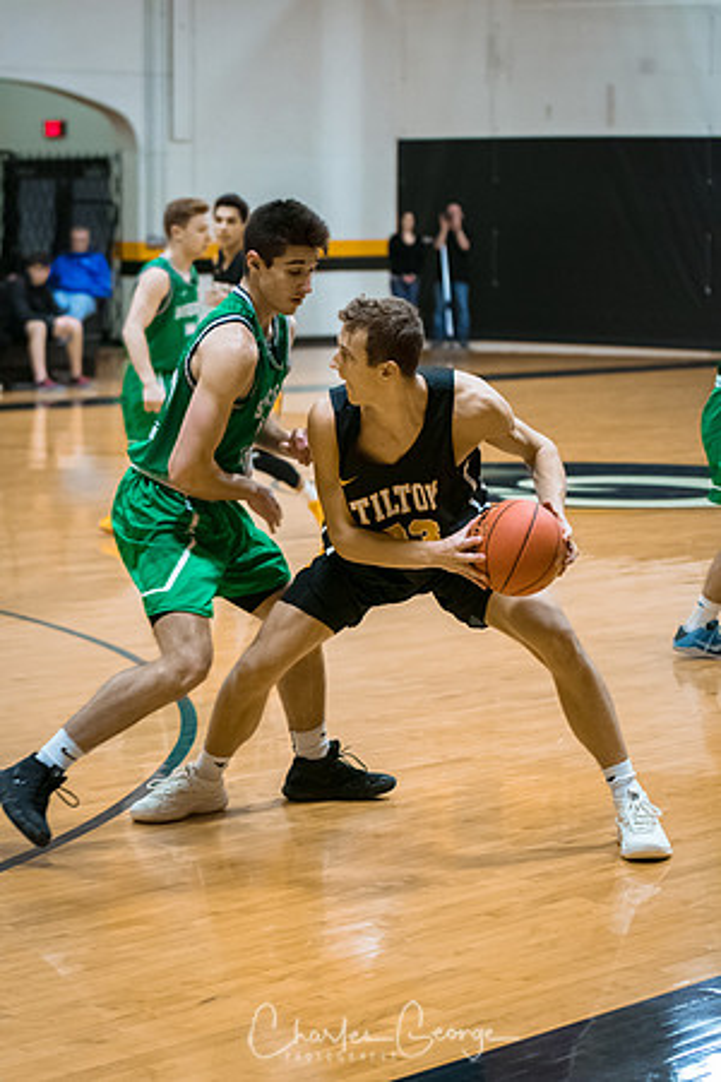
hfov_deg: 13.0
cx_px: 360
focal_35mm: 105
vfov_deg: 19.5
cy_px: 541
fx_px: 3154
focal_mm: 70
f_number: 2.8
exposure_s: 1/400
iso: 3200
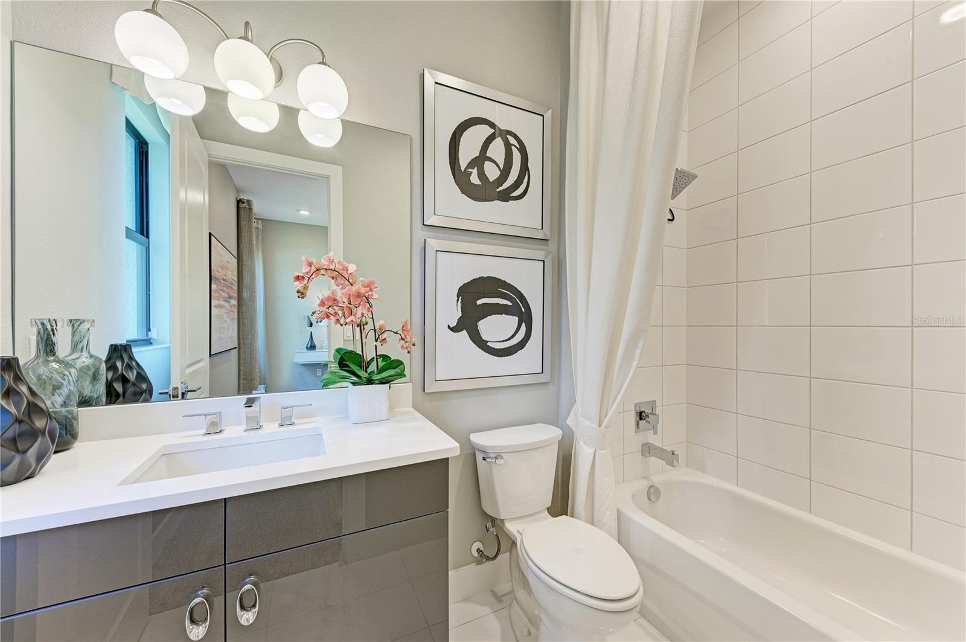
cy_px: 321
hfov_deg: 104.3
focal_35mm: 14
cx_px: 483
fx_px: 375
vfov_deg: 81.1
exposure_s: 1/10
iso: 200
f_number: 9
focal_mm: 14
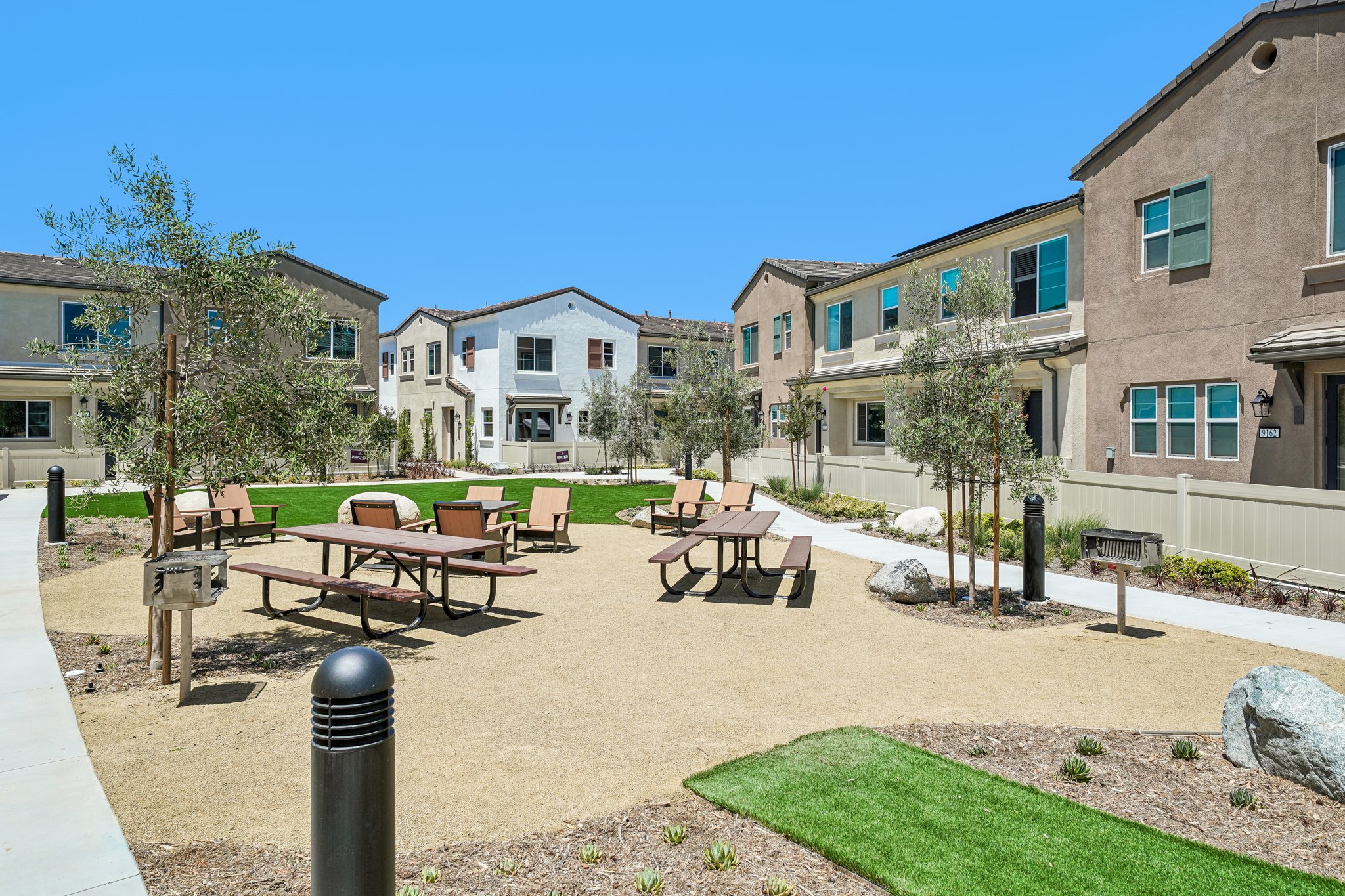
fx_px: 859
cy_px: 448
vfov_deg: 55.1
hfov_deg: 76.1
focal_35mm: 23
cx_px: 672
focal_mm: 23
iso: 100
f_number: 9
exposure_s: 1/250
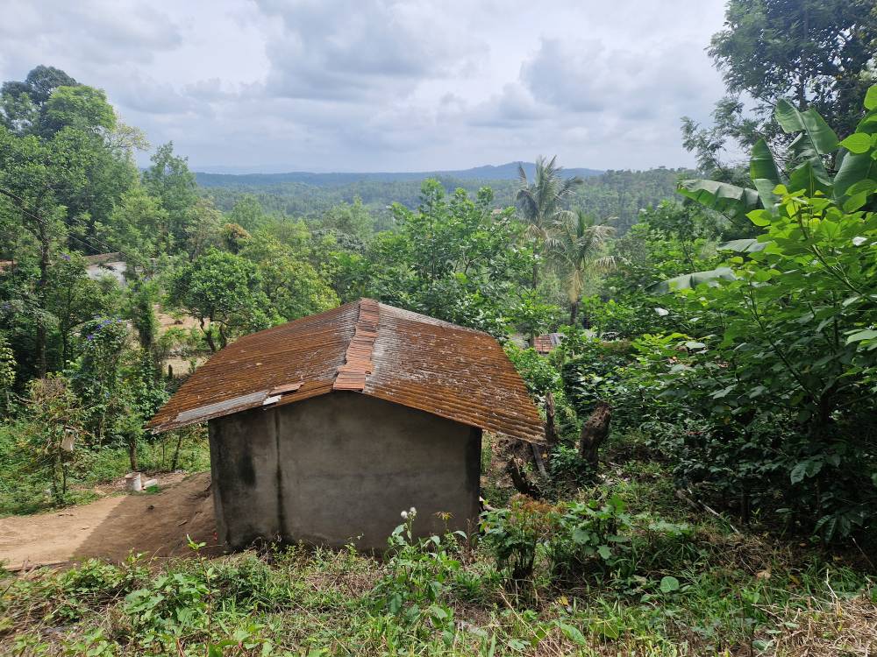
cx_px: 438
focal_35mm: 23
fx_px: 583
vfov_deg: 58.9
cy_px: 328
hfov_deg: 73.9
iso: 50
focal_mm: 5.4
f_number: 1.8
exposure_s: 1/1600
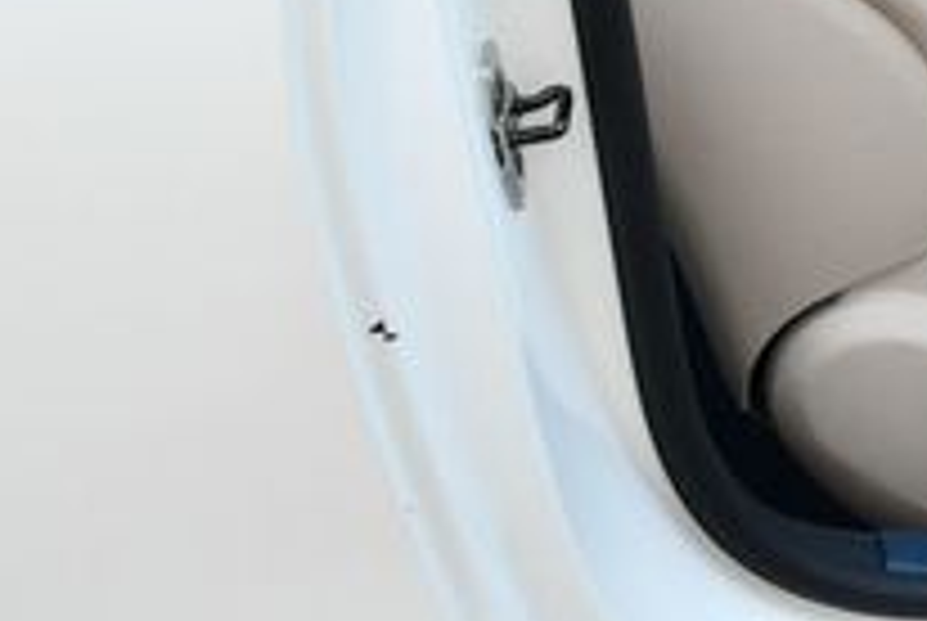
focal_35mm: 112
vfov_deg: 11.7
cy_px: -324
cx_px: 1210
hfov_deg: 17.1
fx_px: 2888
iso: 400
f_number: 4.5
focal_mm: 18
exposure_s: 1/250
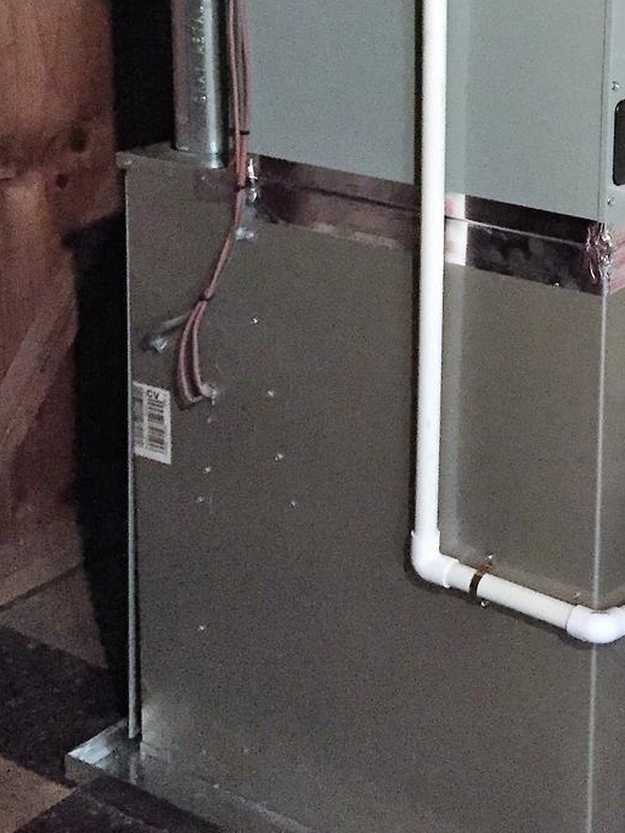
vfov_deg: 28.7
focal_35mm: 65
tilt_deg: -11.5
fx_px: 1564
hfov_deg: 21.6
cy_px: 94
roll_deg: +0.2
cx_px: 666
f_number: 2.2
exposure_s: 1/15
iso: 400
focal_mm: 4.15
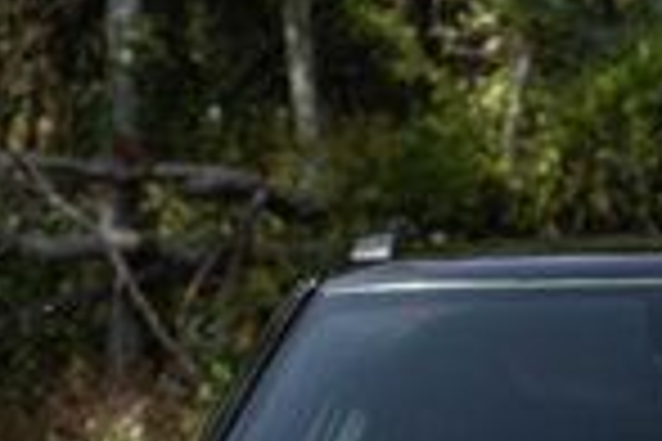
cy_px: 902
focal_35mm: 305
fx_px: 5608
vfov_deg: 4.4
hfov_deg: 6.7
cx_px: 761
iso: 640
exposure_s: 1/2000
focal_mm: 70
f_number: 5.6
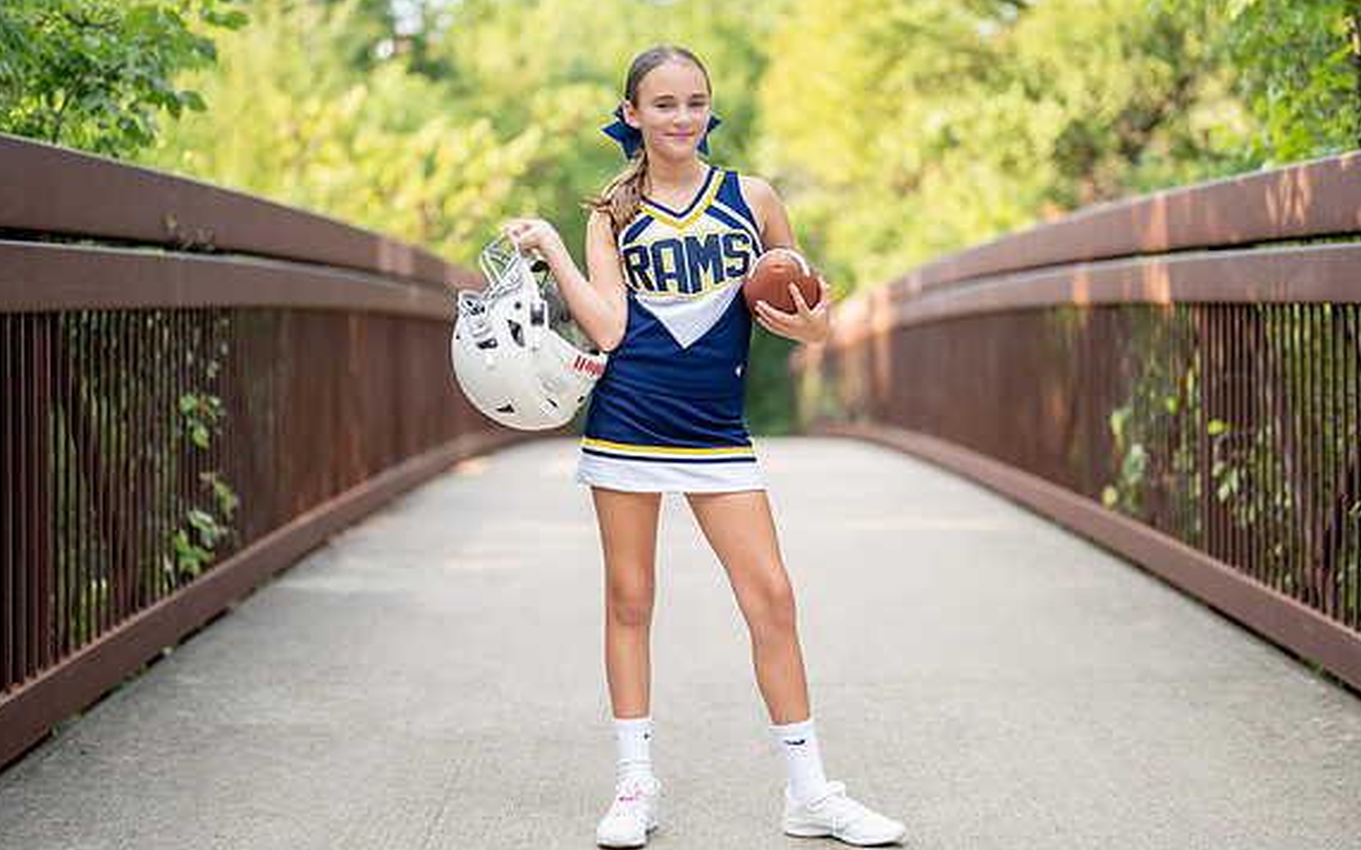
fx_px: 2373
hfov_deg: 32.0
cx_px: 688
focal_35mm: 64
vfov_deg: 20.3
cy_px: 412
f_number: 1.2
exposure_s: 1/640
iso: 100
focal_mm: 50
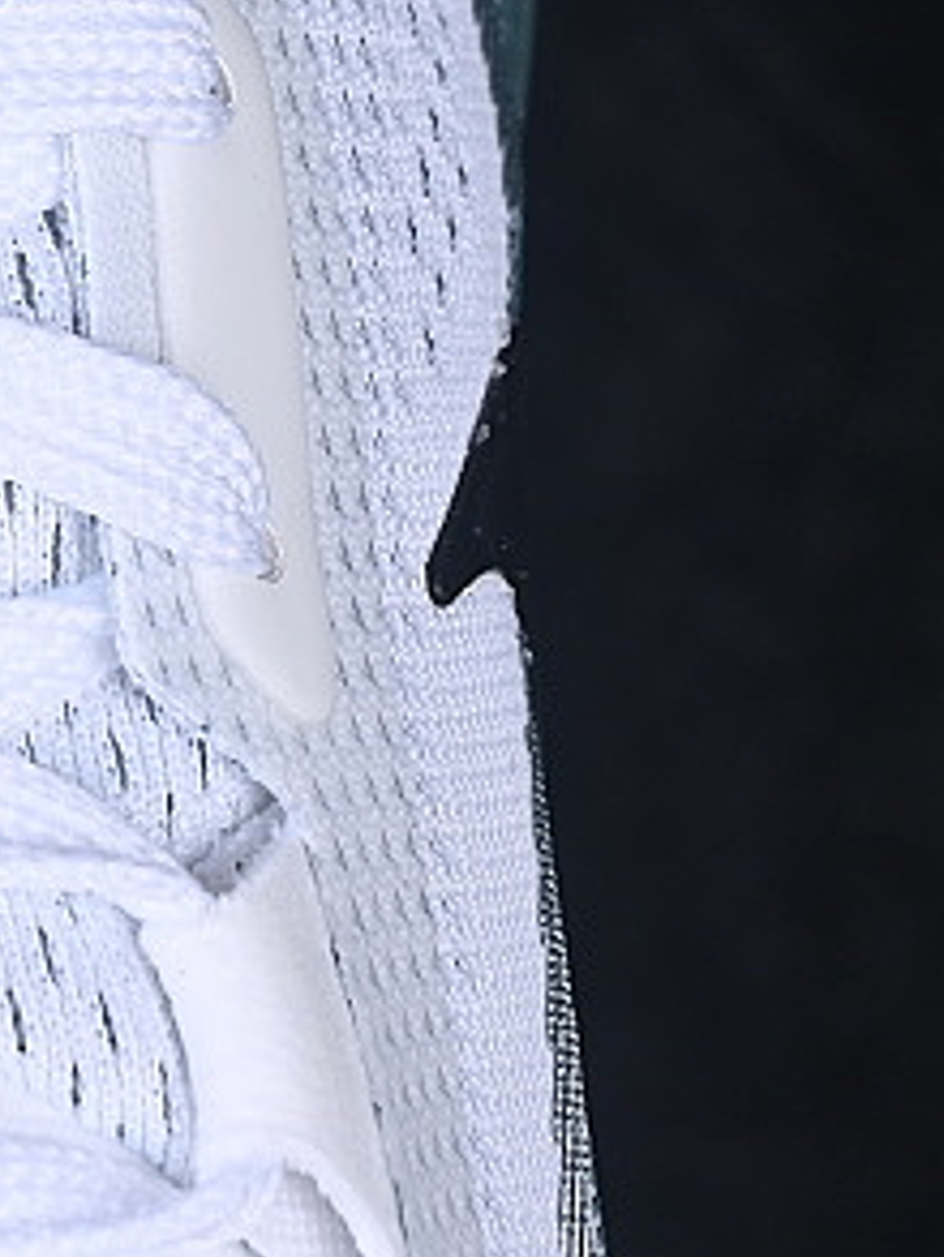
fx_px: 9665
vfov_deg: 7.4
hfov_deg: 5.5
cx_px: -554
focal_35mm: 266
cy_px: -262
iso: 160
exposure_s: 1/80
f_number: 8
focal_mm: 50
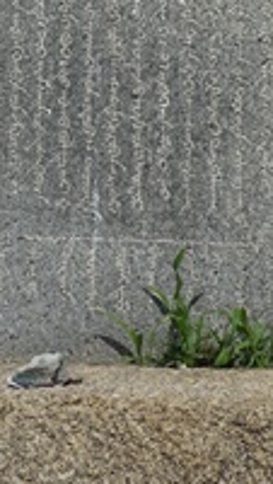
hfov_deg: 4.5
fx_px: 3476
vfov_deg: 7.8
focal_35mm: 271
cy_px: -266
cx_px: 185
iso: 125
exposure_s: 1/160
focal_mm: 25.7
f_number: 5.6
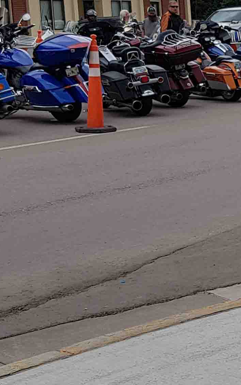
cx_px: 468
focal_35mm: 98
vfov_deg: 21.2
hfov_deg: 12.0
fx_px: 1030
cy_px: 143
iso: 50
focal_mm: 4.2
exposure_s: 1/2488
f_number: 1.7
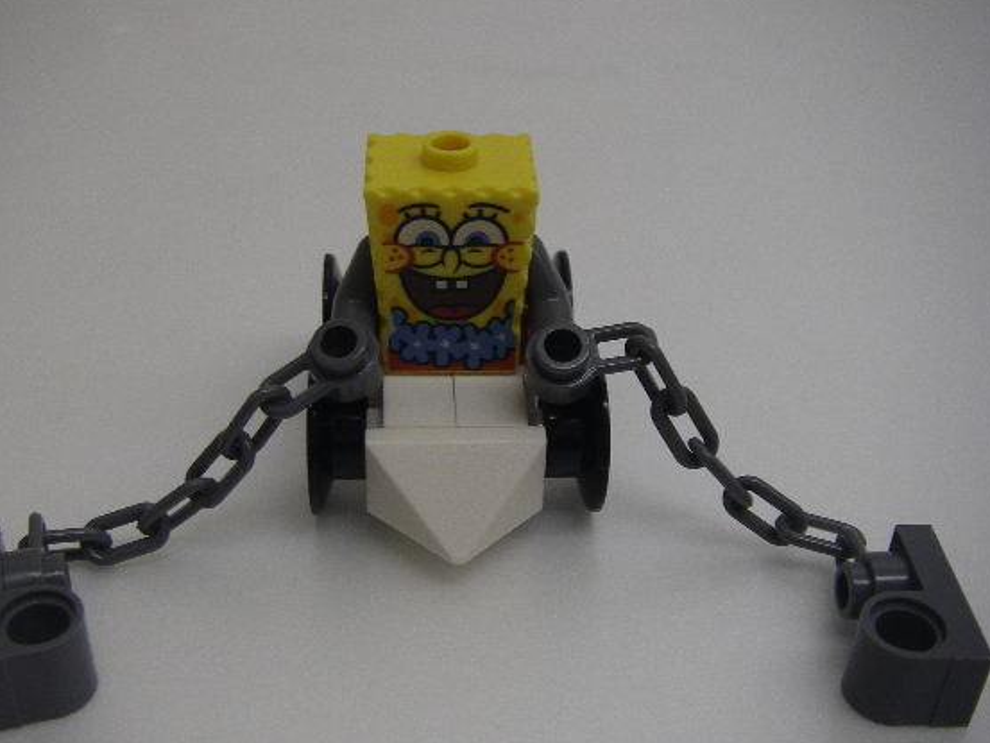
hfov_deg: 42.9
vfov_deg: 32.9
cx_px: 457
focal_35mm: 44
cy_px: 389
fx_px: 1259
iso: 125
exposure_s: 1/50
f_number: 3.3
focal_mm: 6.3
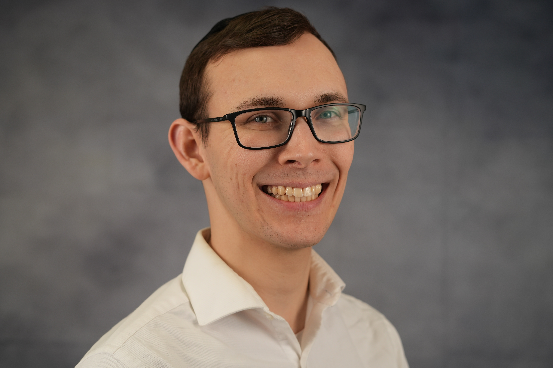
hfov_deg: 39.6
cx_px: 276
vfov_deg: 27.0
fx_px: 768
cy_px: 184
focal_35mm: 50
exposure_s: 1/160
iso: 200
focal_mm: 50
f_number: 4
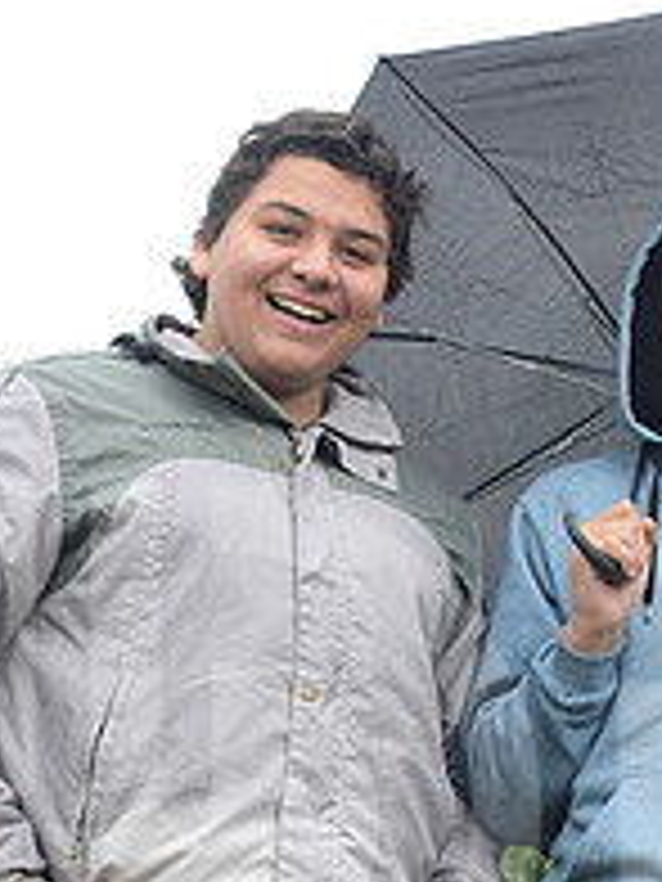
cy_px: 817
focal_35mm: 285
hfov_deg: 5.2
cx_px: 982
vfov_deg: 6.9
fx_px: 7267
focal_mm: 100
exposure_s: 1/500
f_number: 2.8
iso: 1000
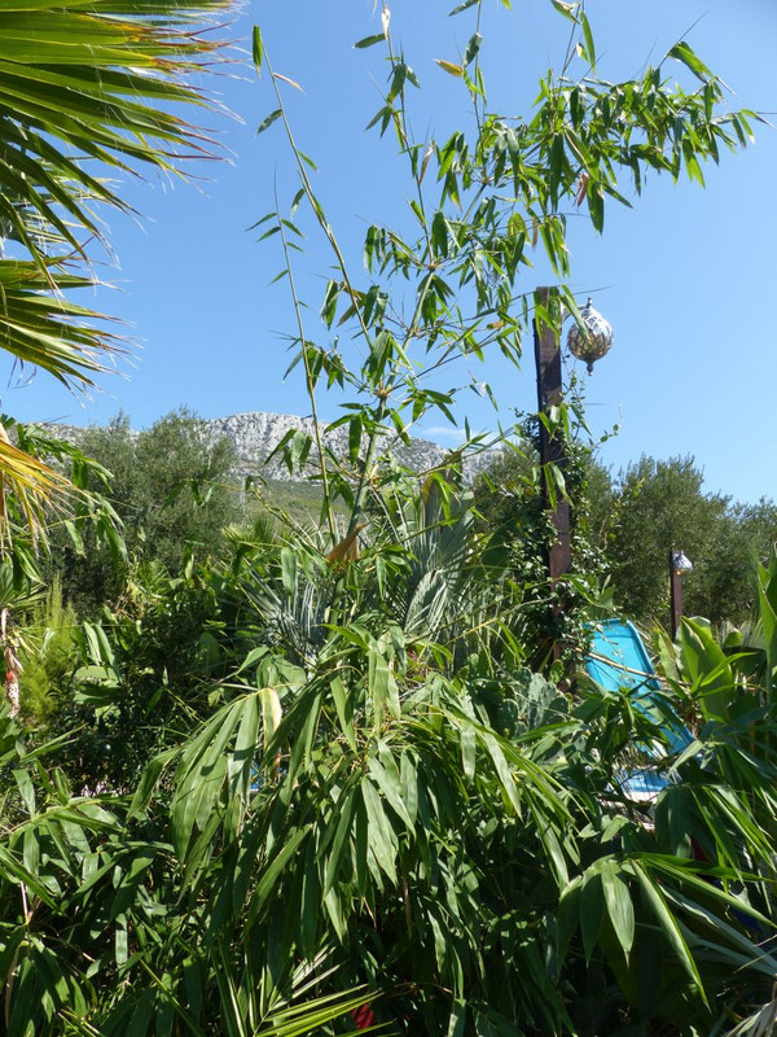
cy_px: 518
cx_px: 388
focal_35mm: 25
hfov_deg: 54.9
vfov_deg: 69.4
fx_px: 748
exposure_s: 1/500
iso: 100
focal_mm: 4.5
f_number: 4
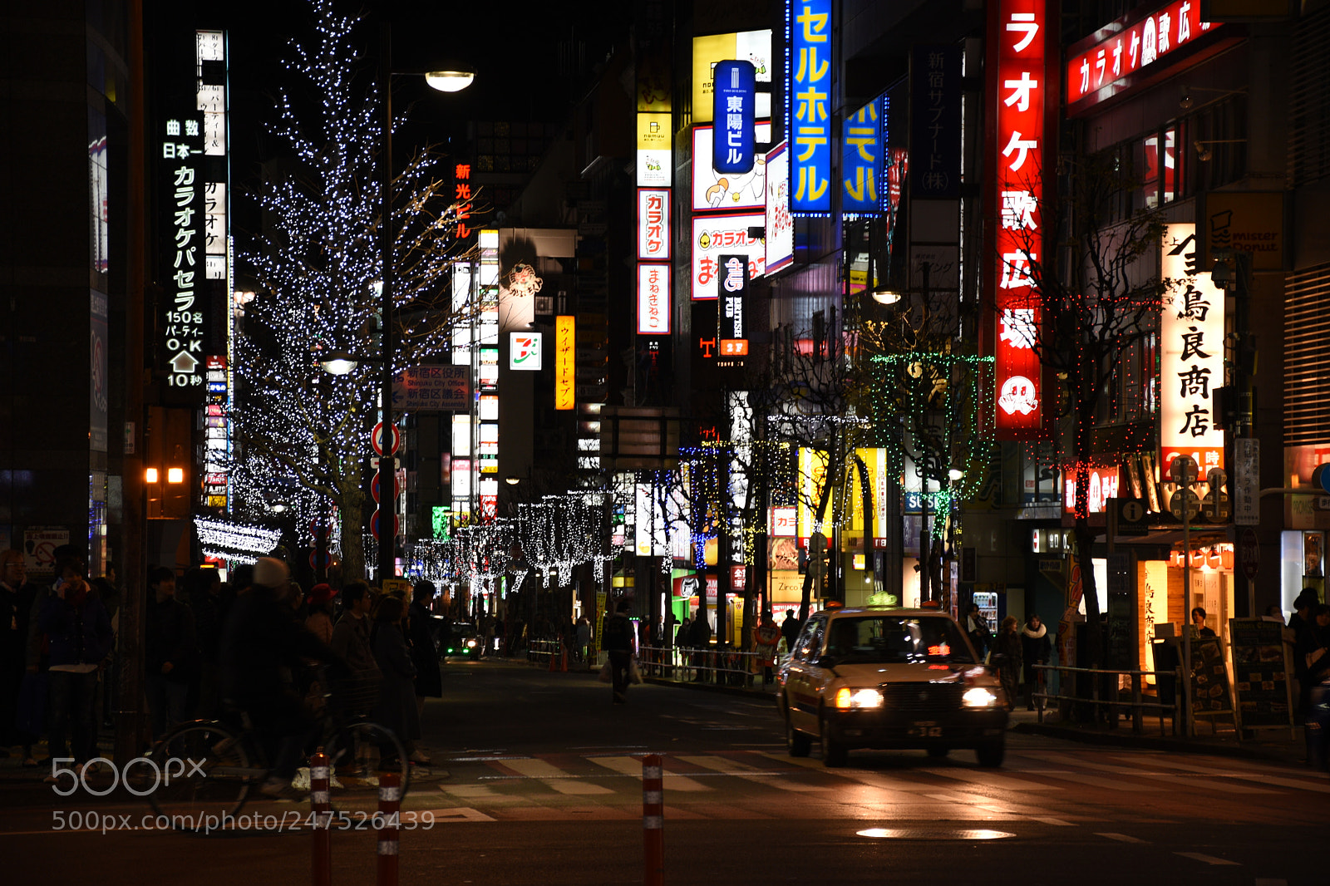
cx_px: 665
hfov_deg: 20.6
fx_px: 3657
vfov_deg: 13.8
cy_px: 443
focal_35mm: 99
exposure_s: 1/30
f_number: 5
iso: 280
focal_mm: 66
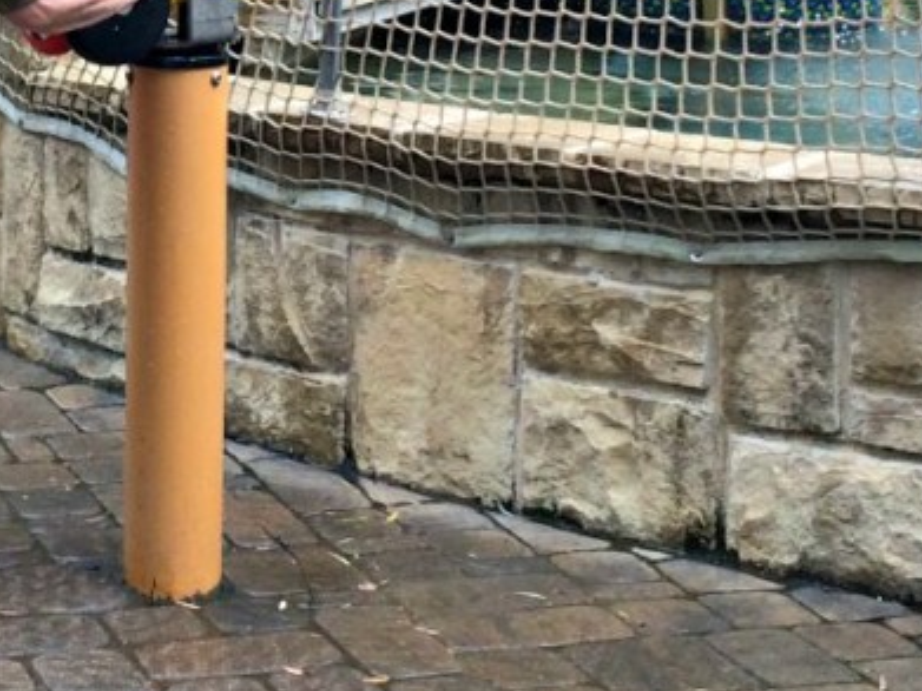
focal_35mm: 76
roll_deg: +1.1
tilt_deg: -8.5
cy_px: 2
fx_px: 2024
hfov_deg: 25.6
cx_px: 387
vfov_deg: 18.9
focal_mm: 4.15
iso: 32
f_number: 2.2
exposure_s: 1/746
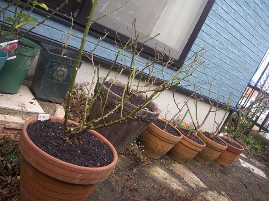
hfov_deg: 52.6
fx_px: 272
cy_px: 100
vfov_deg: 40.7
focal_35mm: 35
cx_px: 134
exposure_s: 1/100
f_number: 2.6
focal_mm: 5.8
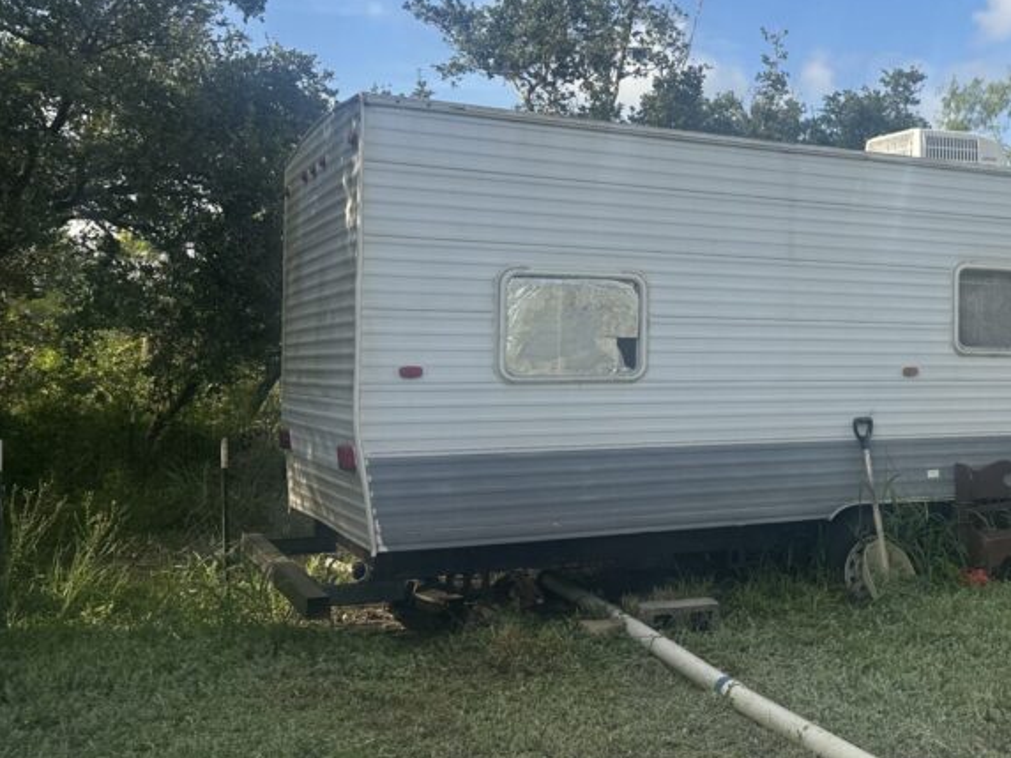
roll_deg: -0.3
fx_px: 1256
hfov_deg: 41.1
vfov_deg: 33.5
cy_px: 299
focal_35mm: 43
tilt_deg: +3.2
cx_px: 873
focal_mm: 6.86
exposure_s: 1/2967
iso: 80
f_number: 1.78
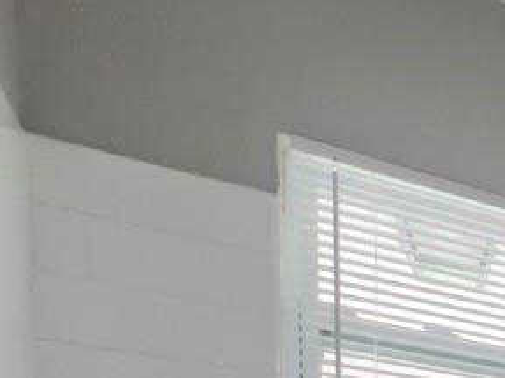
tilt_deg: -6.0
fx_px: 846
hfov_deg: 19.2
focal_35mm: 58
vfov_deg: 18.8
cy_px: 700
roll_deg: -3.2
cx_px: 1012
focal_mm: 1.57
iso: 125
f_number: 1.8
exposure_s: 1/60
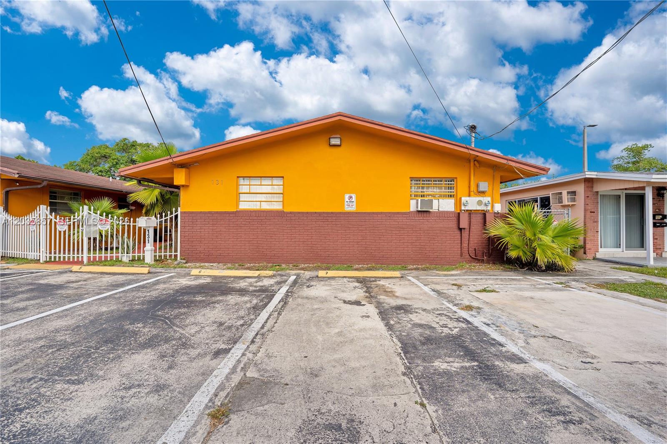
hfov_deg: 104.3
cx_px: 334
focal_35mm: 14
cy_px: 222
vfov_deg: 81.2
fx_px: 259
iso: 100
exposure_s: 1/500
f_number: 5
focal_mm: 14
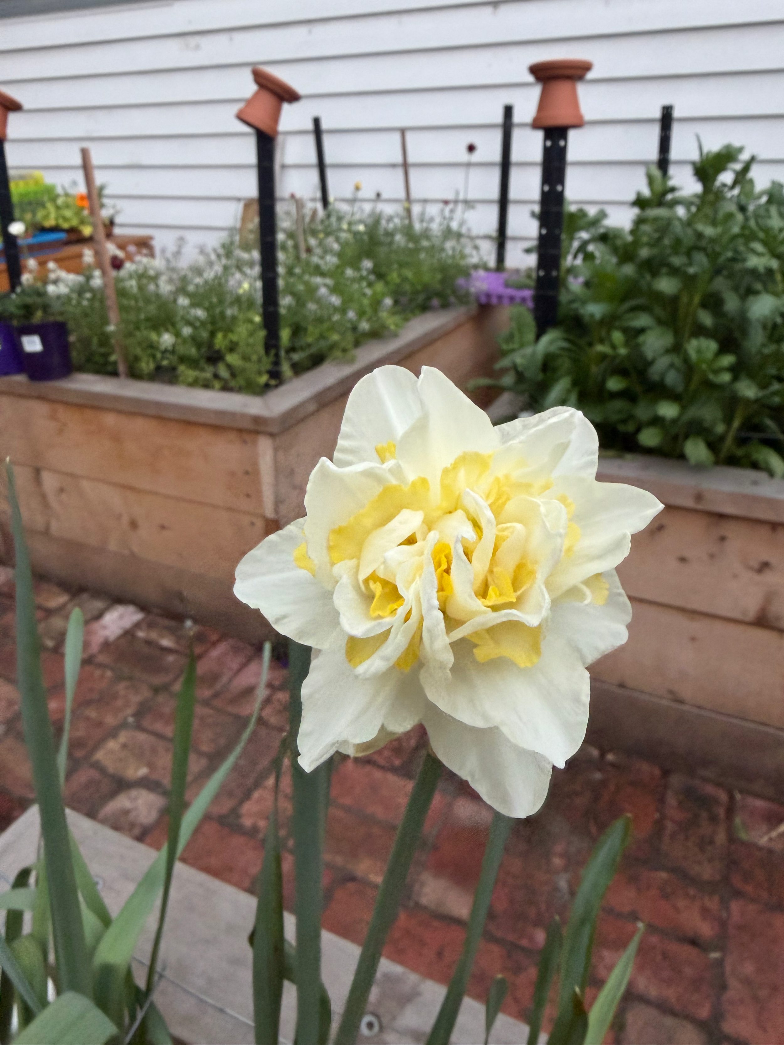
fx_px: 725
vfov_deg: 71.6
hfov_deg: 56.8
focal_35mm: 24
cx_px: 392
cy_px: 522
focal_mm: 2.22
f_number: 2.2
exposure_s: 1/100
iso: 320
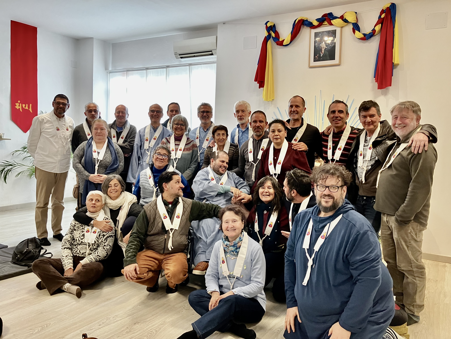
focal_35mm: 28
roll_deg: -2.0
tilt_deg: -4.6
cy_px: 170
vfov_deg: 49.7
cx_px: 226
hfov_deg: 63.4
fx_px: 365
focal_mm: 3.99
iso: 125
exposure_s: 1/50
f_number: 1.8
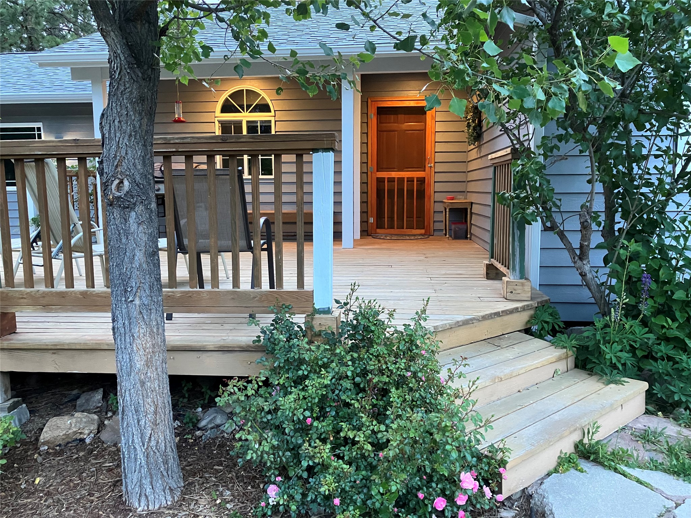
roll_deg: +1.1
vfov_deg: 49.7
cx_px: 346
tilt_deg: -7.0
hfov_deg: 63.4
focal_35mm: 28
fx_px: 559
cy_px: 259
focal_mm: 3.99
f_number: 1.8
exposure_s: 1/52
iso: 320
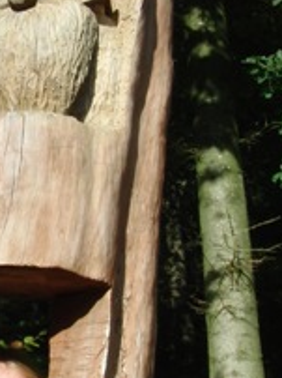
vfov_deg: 17.9
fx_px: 1197
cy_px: 189
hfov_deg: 13.2
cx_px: -34
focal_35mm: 110
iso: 100
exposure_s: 1/200
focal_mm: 6.42
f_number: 8.5
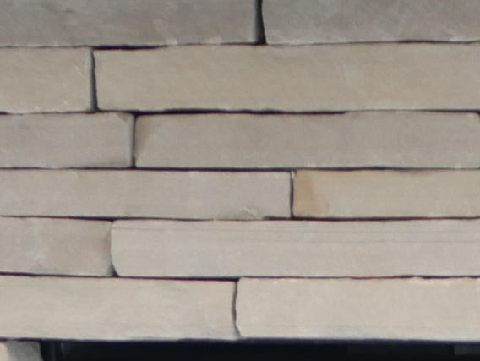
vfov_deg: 5.6
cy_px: 617
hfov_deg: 7.4
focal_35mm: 264
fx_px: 3664
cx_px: 551
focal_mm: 25
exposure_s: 1/160
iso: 800
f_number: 2.2
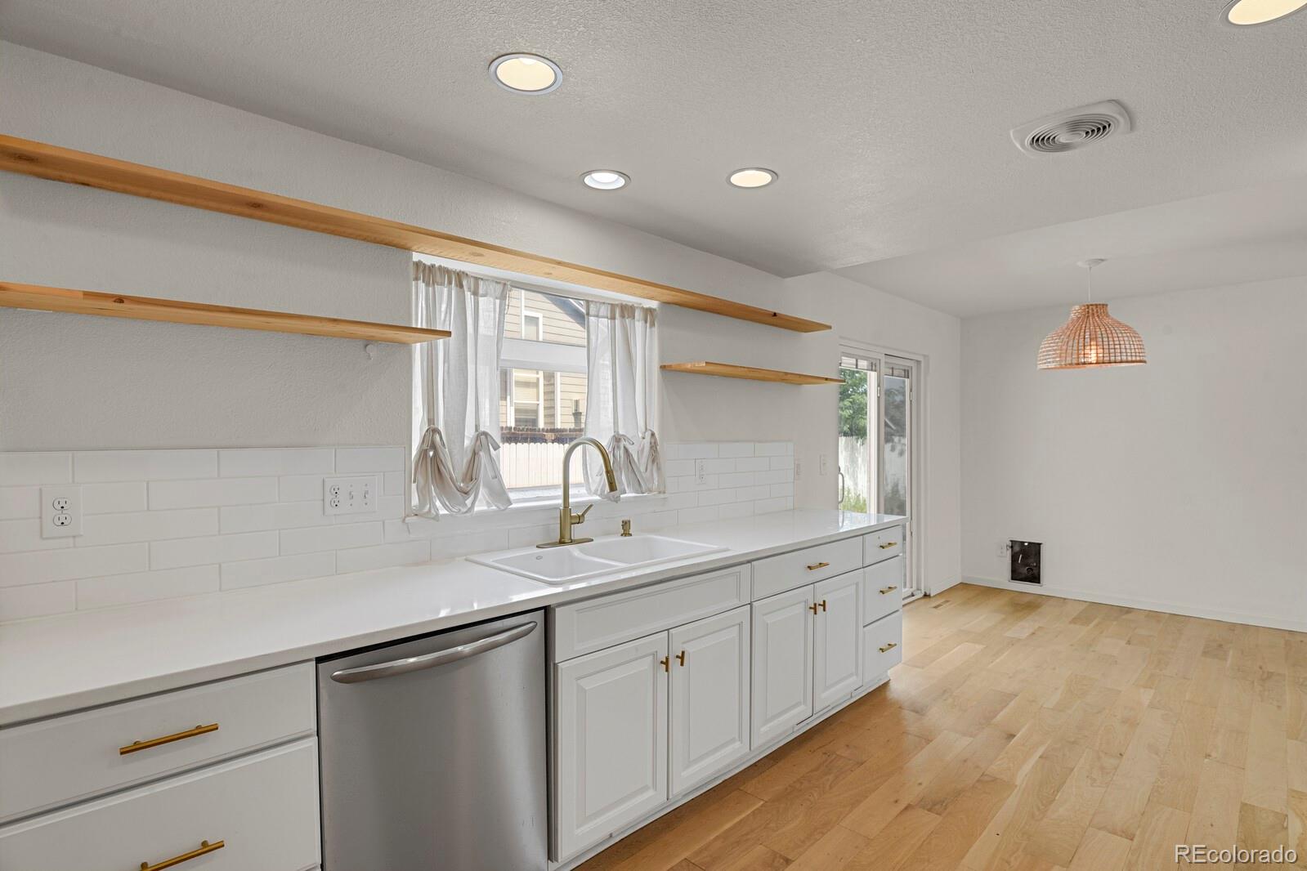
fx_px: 617
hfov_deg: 93.3
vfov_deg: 70.4
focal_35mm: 17
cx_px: 654
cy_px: 436
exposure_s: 1/3
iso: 250
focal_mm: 17
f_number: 8
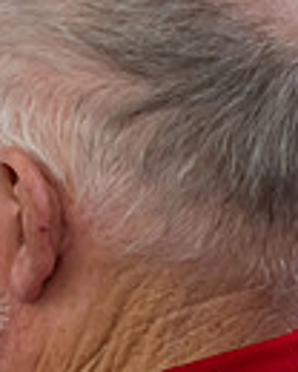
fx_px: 1940
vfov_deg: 10.9
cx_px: -350
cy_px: 355
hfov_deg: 8.2
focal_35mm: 176
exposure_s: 1/60
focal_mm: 42
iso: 5000
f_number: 6.3
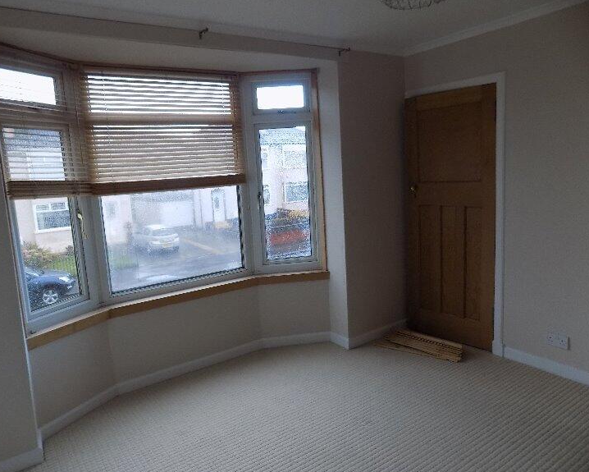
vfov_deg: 56.8
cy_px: 231
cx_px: 277
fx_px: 436
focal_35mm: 25
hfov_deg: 68.0
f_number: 3.1
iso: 200
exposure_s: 1/30
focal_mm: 4
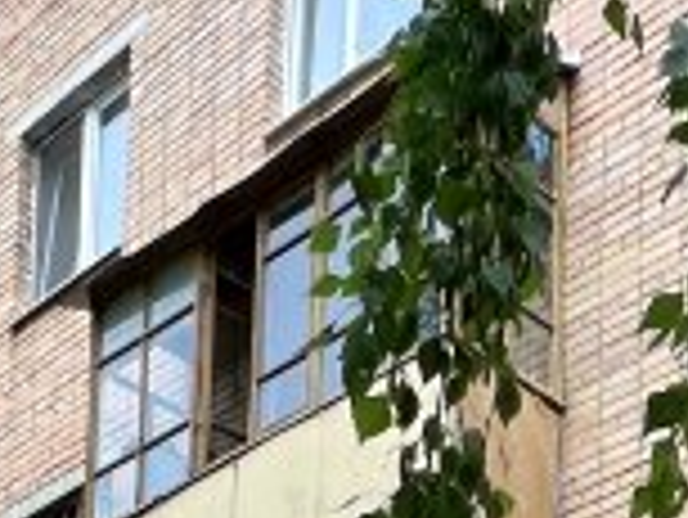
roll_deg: -1.1
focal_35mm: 87
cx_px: 652
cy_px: 1333
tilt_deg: +3.9
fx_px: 1730
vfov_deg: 12.4
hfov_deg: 21.8
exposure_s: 1/198
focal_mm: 1.57
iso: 32
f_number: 1.8
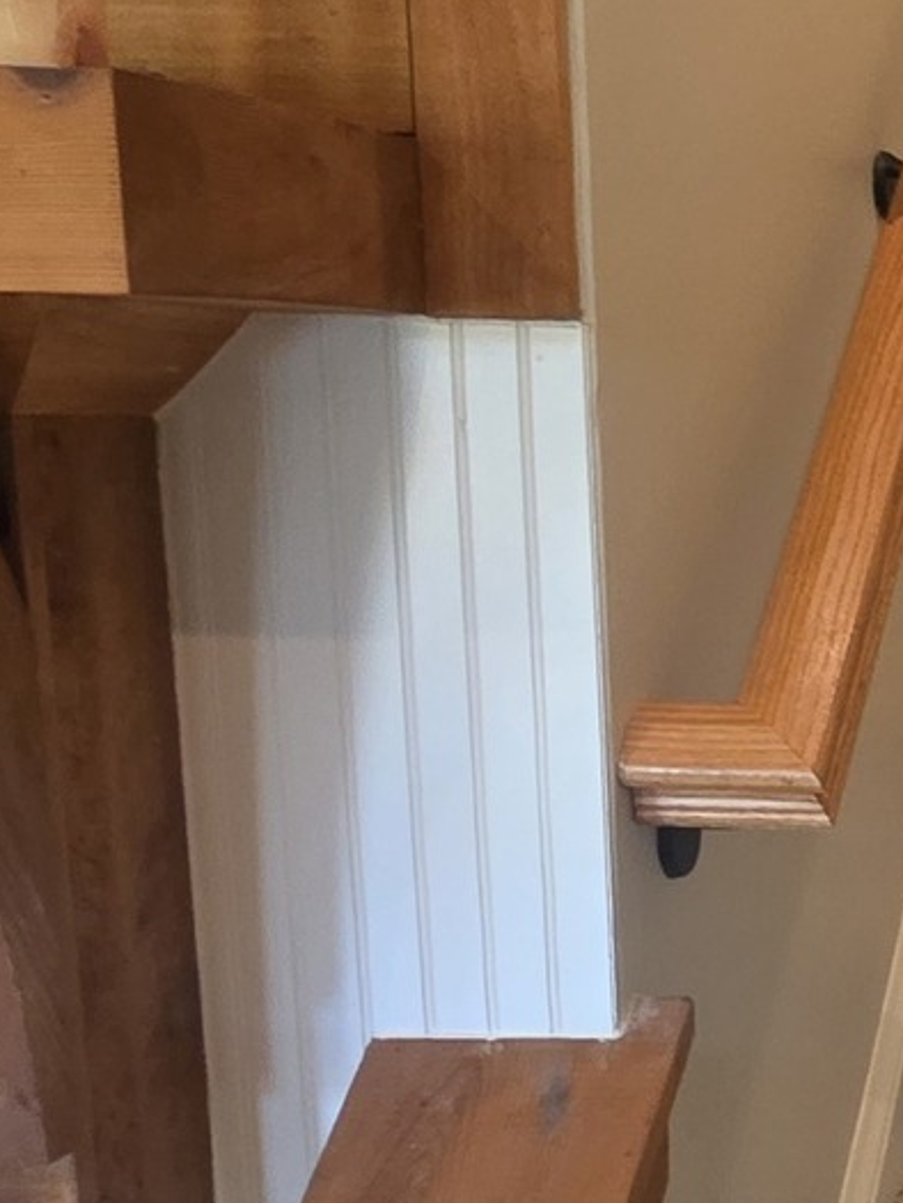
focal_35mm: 57
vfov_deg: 33.7
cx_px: 1542
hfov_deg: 20.0
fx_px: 1982
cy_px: 731
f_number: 1.9
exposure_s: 1/60
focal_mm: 2.2
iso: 500
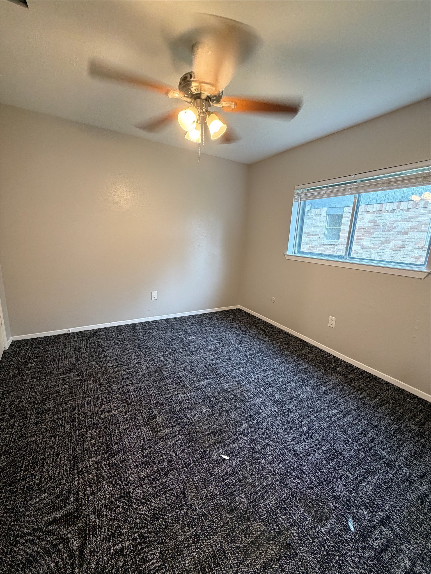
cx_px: 216
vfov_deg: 102.1
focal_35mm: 14
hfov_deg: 85.7
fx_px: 232
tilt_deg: -12.5
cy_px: 287
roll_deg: -2.9
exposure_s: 1/60
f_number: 2.2
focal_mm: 2.22
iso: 250
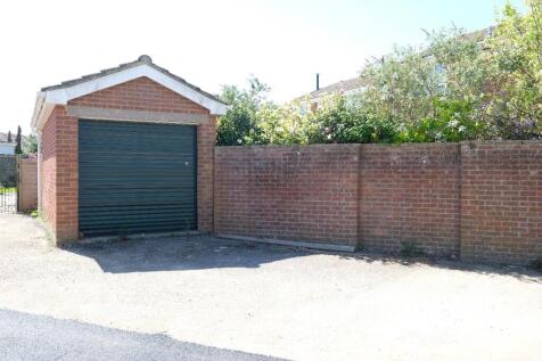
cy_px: 180
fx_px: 436
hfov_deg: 63.7
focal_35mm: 29
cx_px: 271
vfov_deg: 44.9
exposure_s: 1/210
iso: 200
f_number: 5
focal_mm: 19.1
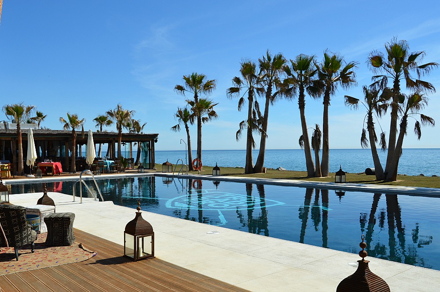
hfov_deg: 67.4
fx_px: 330
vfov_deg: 47.9
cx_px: 220
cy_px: 146
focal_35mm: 27
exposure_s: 1/320
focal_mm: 18
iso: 100
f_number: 9
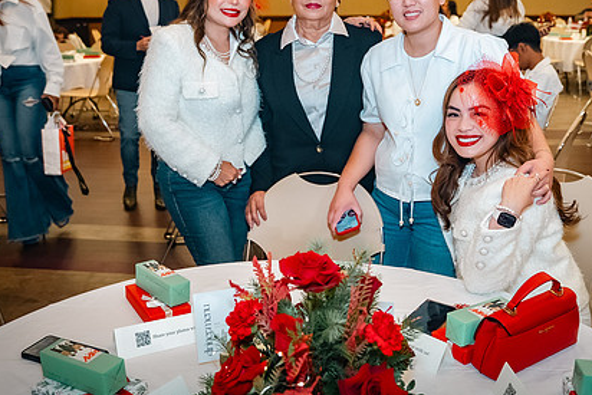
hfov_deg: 50.6
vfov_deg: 34.6
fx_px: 625
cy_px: 120
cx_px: 318
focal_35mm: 38
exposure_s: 1/100
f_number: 3.5
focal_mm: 27
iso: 1600
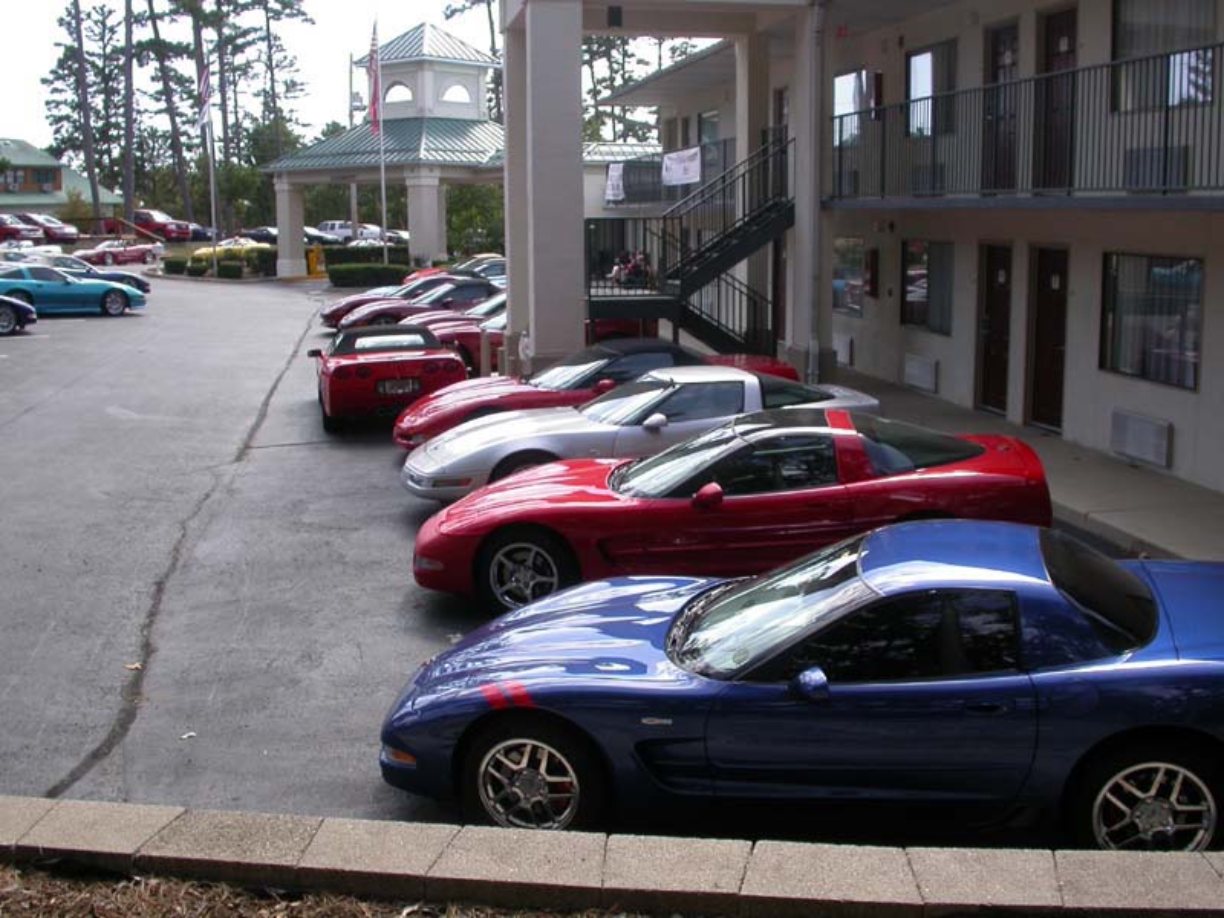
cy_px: 459
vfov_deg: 37.7
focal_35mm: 38
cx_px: 612
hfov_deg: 49.0
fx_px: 1344
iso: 100
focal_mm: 7.85
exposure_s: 1/203
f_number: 5.3
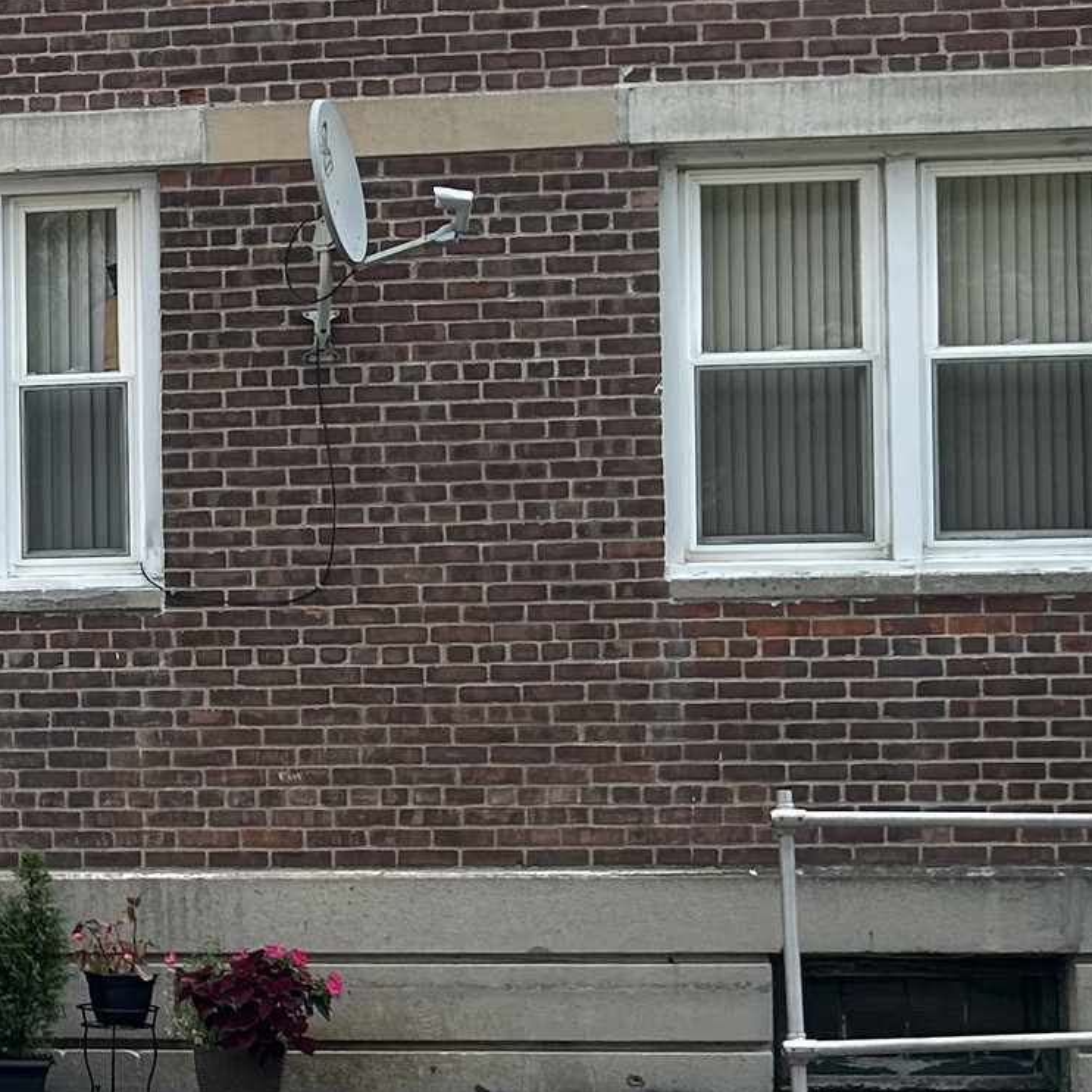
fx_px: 3391
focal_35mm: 95
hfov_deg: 16.8
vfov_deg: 18.3
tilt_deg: +1.1
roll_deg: +1.9
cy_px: 653
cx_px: -498
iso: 50
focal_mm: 5.7
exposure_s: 1/1183
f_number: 1.5
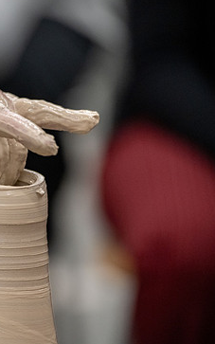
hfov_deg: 5.5
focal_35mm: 236
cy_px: 163
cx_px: -54
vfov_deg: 8.9
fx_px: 2212
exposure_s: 1/500
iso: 1600
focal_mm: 145
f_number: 3.2
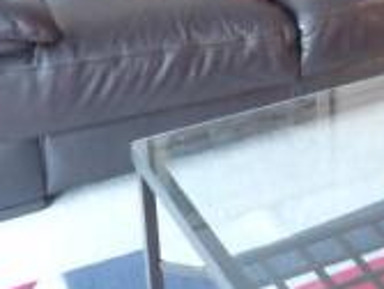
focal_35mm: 94
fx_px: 1045
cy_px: -84
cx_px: 450
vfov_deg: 15.1
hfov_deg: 19.7
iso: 400
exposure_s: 1/20
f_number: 2.8
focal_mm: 4.8
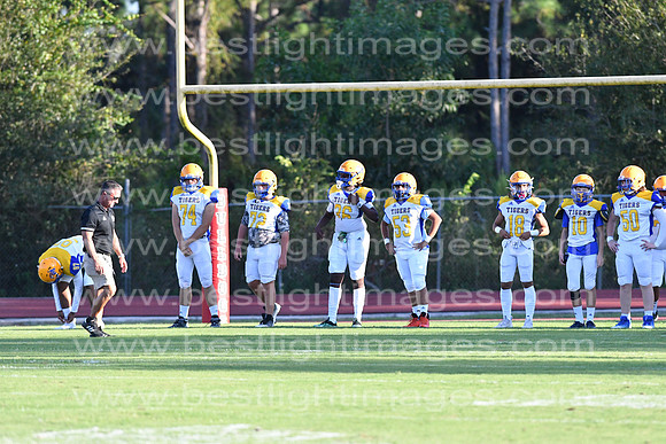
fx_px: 8327
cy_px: 222
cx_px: 333
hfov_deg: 4.6
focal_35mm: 450
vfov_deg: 3.1
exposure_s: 1/8000
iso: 2500
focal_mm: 300
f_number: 4.5
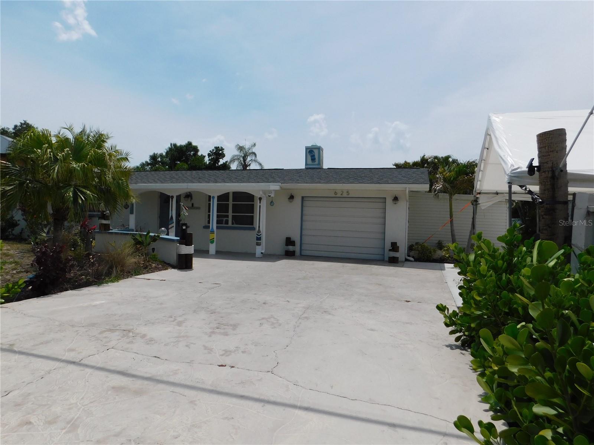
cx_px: 297
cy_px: 222
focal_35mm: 23
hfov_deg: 73.9
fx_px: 395
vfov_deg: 58.9
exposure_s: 1/1000
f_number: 6
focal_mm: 4
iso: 125
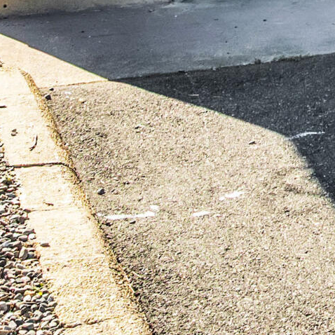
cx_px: 723
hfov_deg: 11.5
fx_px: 1456
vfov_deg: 12.0
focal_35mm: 133
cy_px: -285
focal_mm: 12.29
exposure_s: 1/1000
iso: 170
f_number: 2.8
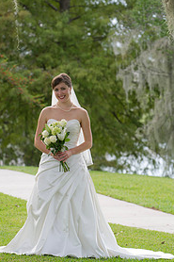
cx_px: 90
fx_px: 1880
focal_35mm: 259
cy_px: 89
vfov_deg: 8.0
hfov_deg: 5.3
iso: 320
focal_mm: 160
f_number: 4
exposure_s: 1/250
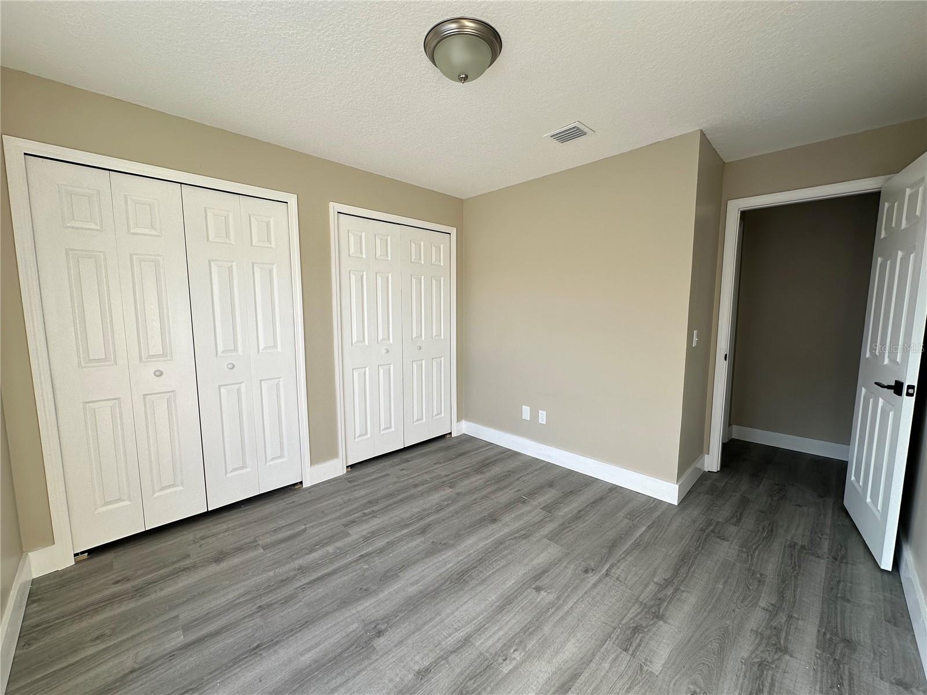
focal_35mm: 14
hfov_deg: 102.1
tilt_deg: -6.0
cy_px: 348
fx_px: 375
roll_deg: -0.3
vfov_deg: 85.7
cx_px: 464
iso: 40
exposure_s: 1/139
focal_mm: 2.22
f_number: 2.2
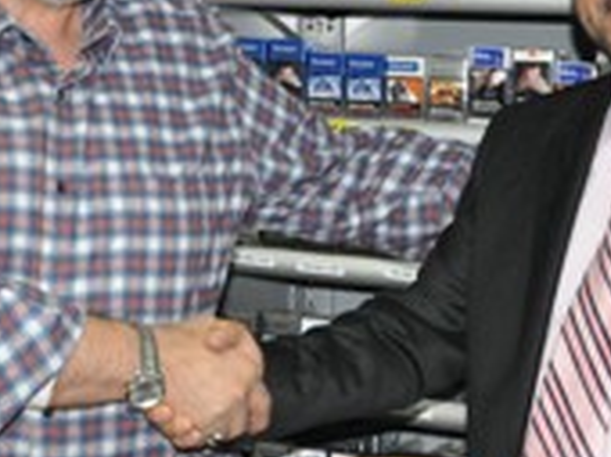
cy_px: 180
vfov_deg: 14.9
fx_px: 1745
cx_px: 288
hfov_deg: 19.9
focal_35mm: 99
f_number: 4
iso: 800
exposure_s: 1/60
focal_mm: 26
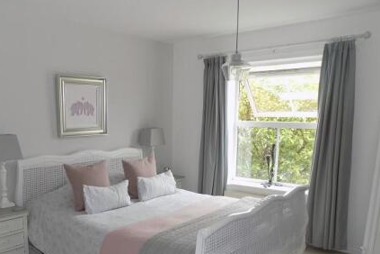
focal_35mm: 33
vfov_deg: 39.0
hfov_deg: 56.9
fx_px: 348
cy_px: 188
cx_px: 156
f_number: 3.1
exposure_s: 1/40
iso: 80
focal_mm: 4
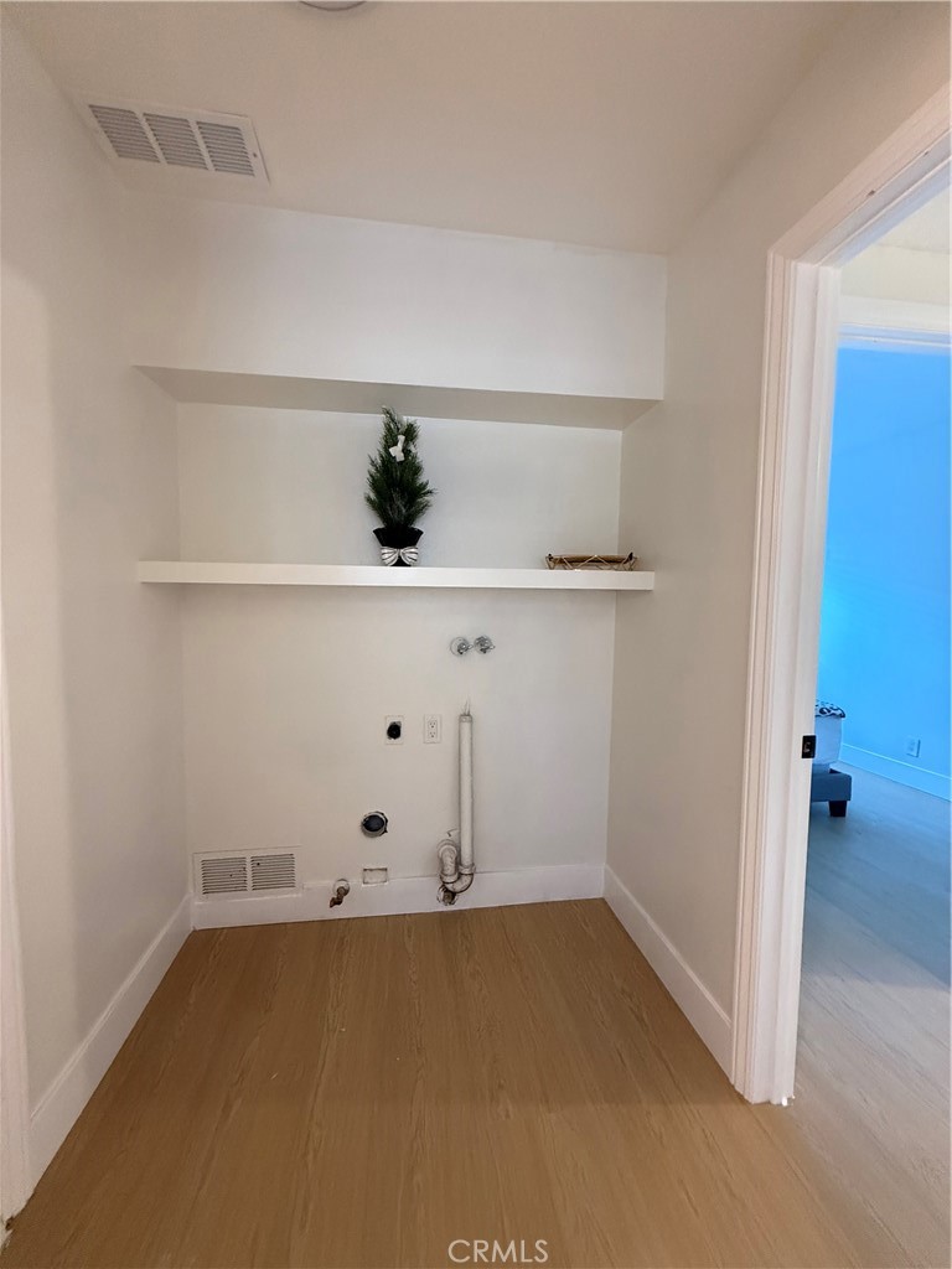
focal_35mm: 14
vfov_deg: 102.1
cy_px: 634
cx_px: 476
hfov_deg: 85.7
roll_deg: -2.3
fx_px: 513
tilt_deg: -3.6
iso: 640
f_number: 2.2
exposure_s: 1/60
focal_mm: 2.22
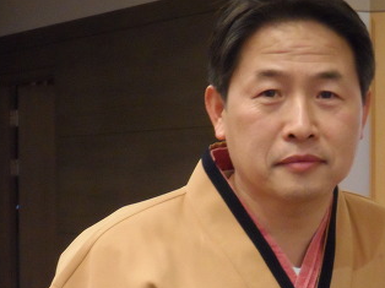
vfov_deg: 9.7
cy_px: 319
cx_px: 308
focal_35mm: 151
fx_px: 1678
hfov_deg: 13.0
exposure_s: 1/20
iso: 400
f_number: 4.2
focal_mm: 10.2
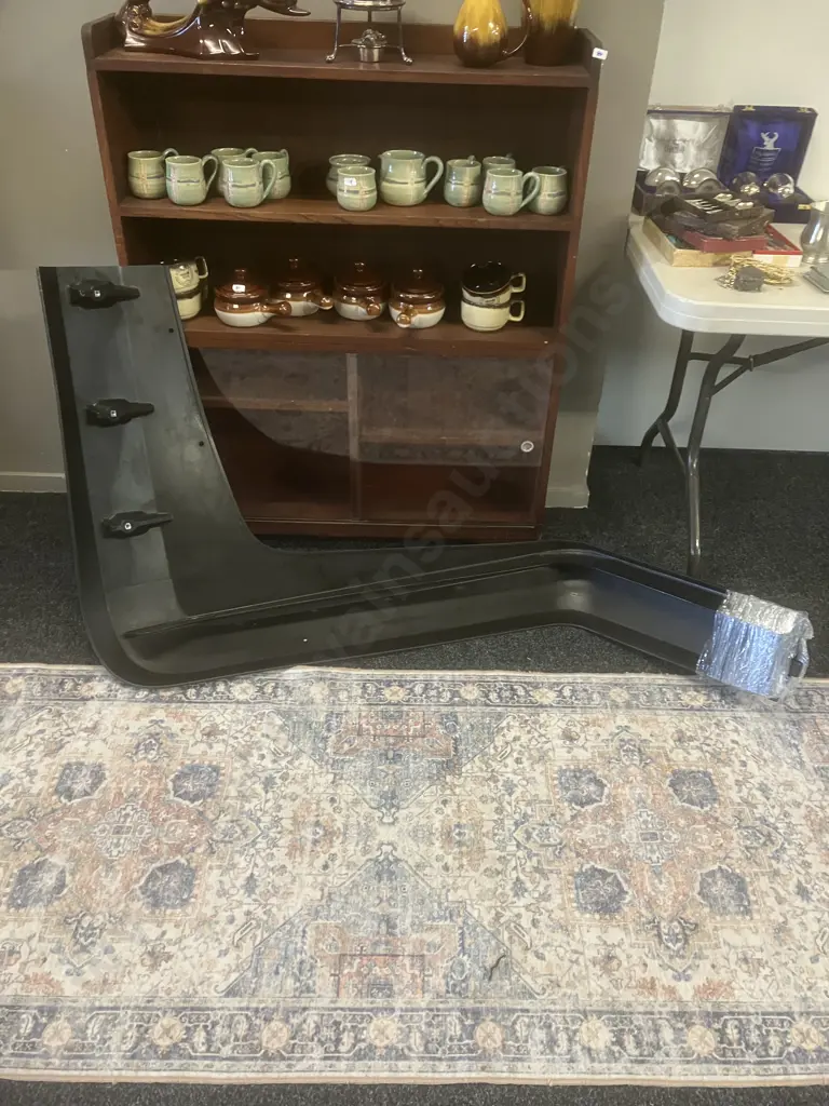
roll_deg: -2.5
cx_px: 414
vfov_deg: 63.4
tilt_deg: -35.0
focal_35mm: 28
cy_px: 553
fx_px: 894
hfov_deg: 49.7
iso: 160
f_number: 1.8
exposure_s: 1/50
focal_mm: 3.99
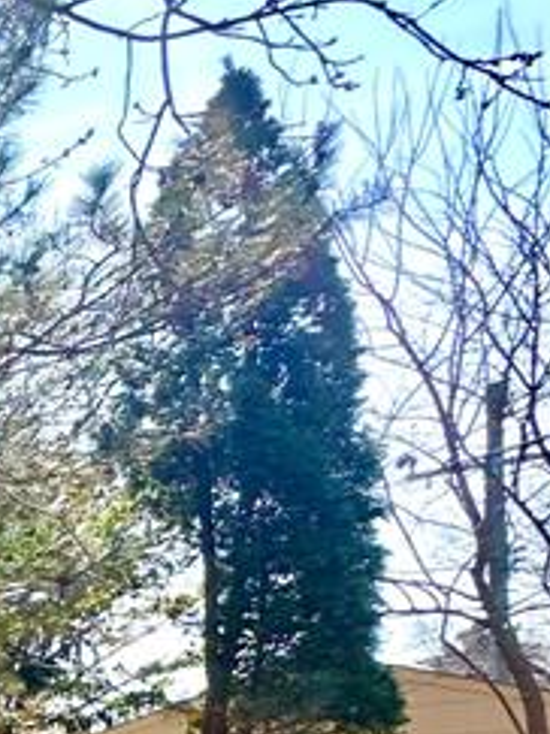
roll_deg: +0.4
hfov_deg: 12.8
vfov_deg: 28.7
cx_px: -961
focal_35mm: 59
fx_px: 1251
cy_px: 864
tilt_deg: +1.9
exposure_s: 1/612
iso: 40
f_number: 2.2
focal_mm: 2.22
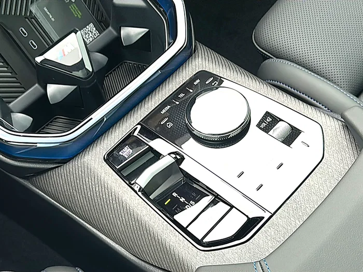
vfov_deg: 32.9
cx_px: 182
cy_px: 136
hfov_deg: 42.9
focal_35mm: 44
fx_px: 461
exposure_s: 1/106
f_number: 1.78
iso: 50
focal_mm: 6.86
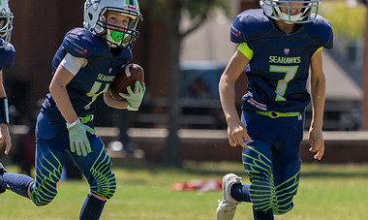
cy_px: 175
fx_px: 5785
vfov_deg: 2.2
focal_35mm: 584
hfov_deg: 3.6
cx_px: 135
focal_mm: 318
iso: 320
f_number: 5.6
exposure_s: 1/1250
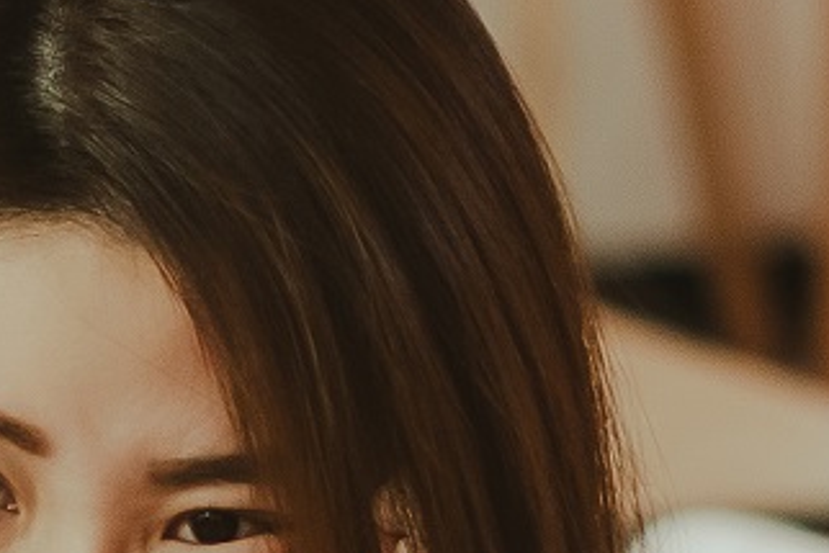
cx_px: -252
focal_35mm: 419
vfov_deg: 3.3
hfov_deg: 4.9
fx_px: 9652
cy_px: 1024
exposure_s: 1/160
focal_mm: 50
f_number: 1.8
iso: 800
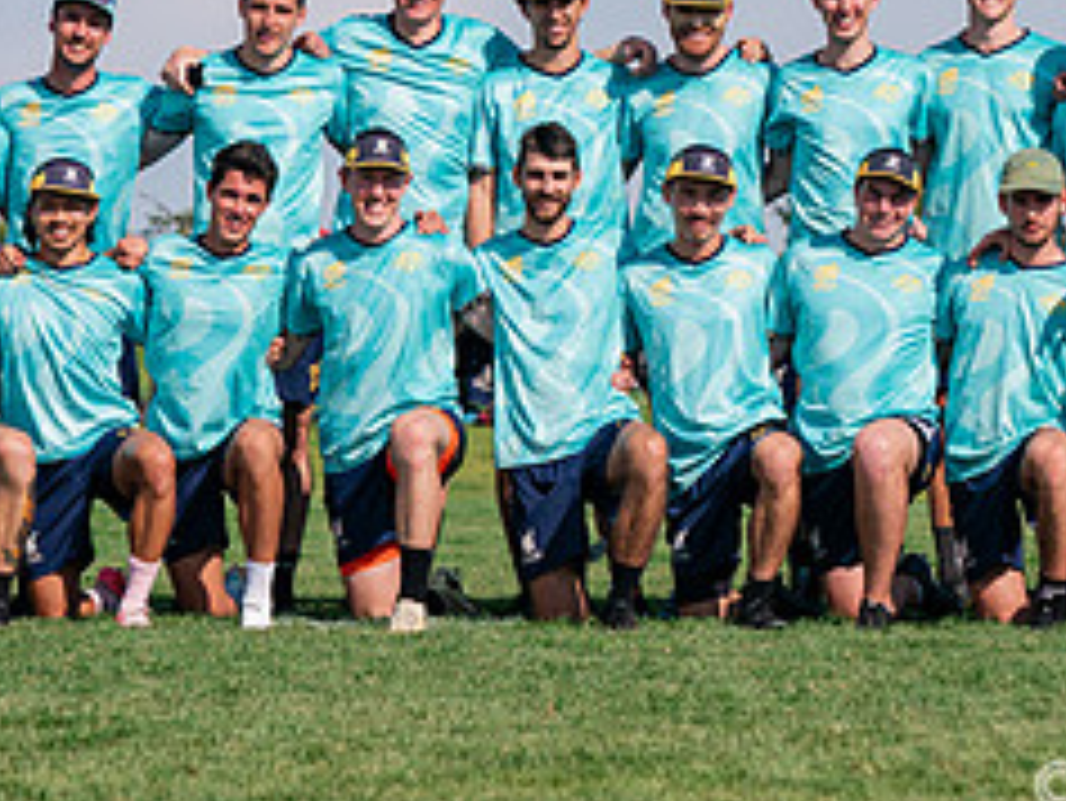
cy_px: 163
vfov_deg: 7.3
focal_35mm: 202
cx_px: 810
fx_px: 6224
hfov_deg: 9.8
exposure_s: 1/6400
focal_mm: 81
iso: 500
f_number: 4
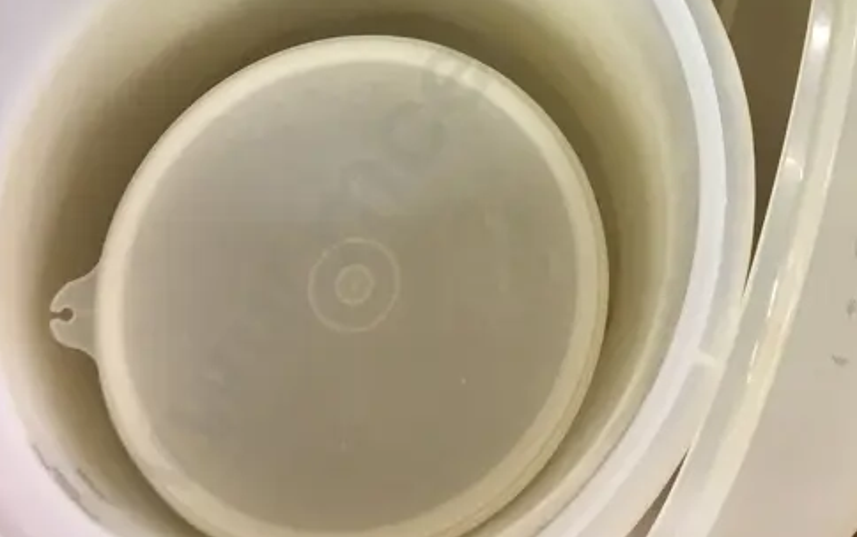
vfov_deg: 18.3
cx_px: 666
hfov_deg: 30.8
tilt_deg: -69.9
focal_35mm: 65
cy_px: -206
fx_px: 1519
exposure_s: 1/17
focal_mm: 4.15
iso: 50
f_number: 2.2
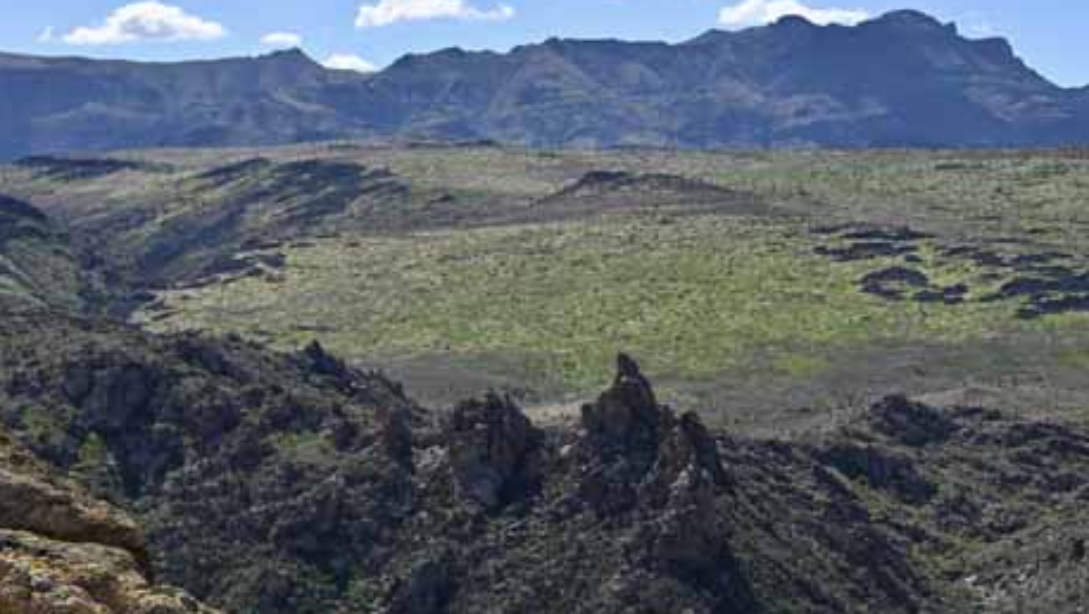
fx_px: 2166
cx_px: 868
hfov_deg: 27.7
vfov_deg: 16.1
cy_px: 167
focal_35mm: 75
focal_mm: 41
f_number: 5.6
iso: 100
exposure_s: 1/1250
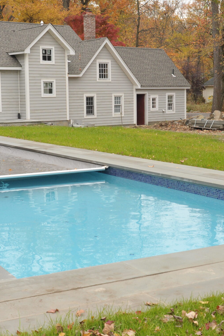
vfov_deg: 32.9
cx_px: 91
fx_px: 569
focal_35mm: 61
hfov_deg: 22.2
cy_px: 167
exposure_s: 1/250
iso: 500
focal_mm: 24
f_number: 8
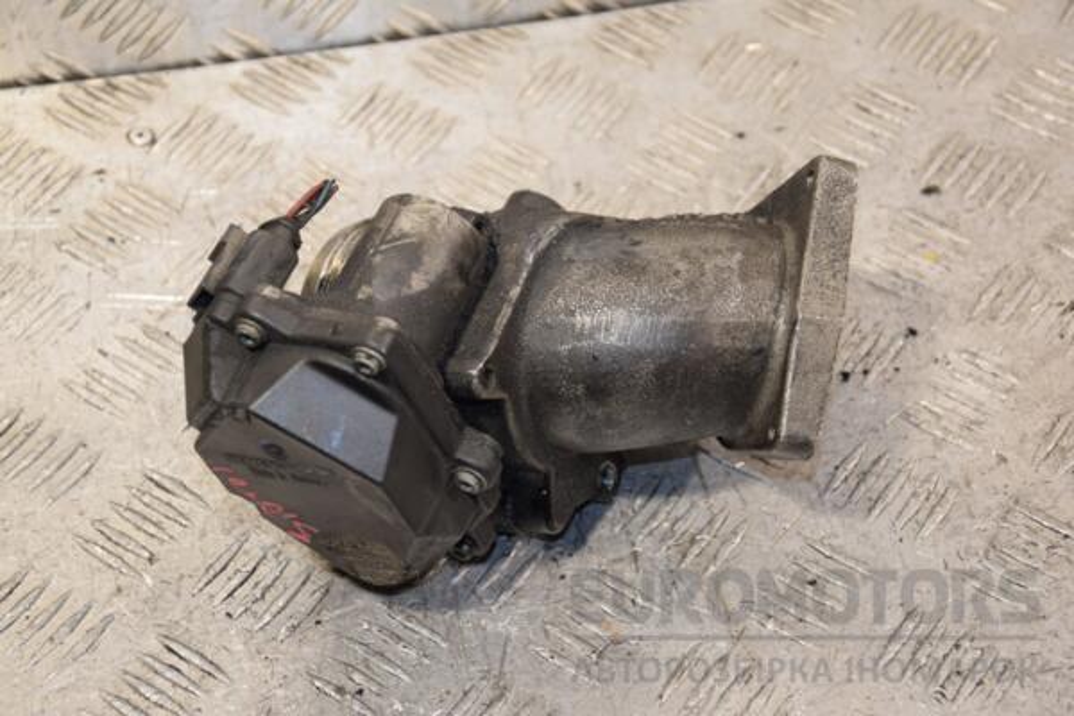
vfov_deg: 15.7
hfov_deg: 23.4
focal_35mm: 87
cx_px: 537
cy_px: 358
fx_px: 2595
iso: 800
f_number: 5
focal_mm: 58
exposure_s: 1/125
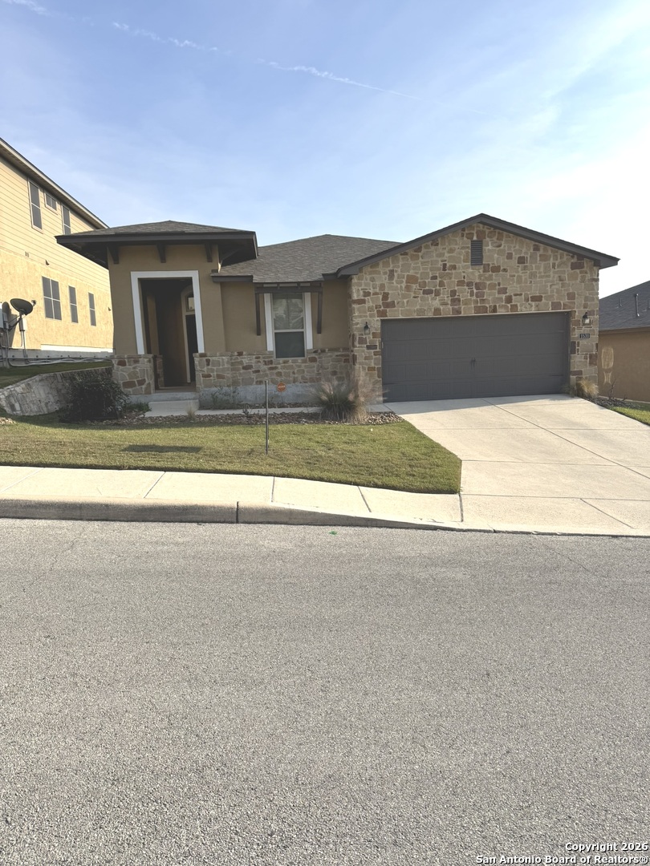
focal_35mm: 24
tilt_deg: -7.6
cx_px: 325
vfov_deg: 71.6
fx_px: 601
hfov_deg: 56.8
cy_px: 433
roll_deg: +2.4
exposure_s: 1/5348
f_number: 1.78
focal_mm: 6.76
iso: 80
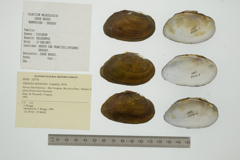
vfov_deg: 22.6
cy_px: 80
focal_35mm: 60
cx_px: 120
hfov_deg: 33.4
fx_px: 400
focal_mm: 60
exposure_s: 1/10
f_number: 32
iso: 100
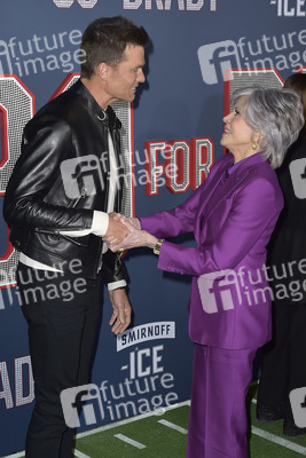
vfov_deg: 41.1
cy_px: 229
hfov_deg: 28.1
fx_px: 611
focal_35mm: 48
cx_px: 153
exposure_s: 1/250
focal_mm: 48
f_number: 6.3
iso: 400
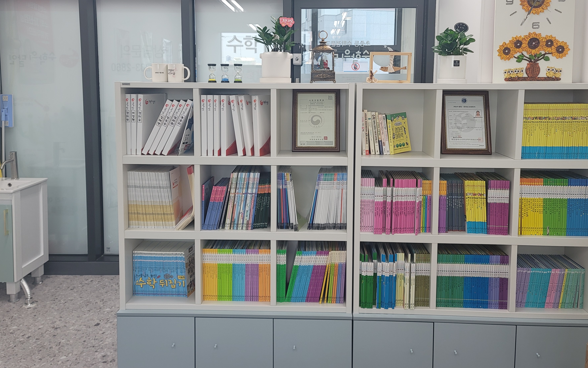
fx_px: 481
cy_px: 128
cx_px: 302
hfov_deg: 62.9
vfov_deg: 41.4
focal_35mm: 30
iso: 100
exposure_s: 1/120
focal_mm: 7
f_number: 1.8
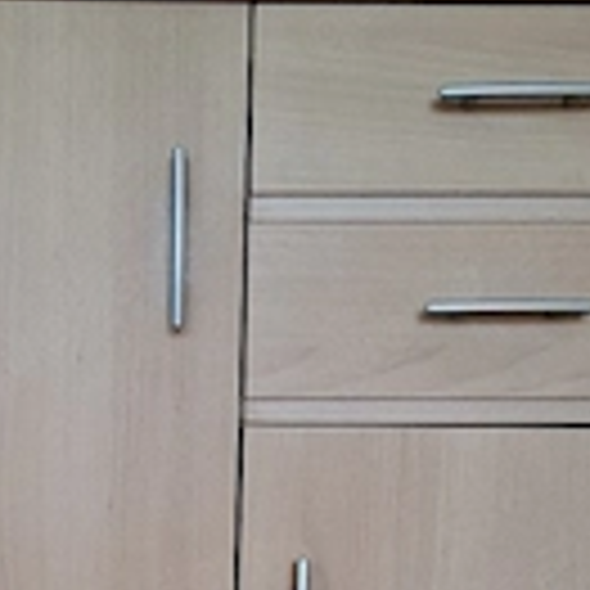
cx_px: 189
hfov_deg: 27.5
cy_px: 703
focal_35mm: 62
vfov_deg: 25.1
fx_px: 1196
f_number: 1.8
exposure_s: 1/50
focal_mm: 5.54
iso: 250
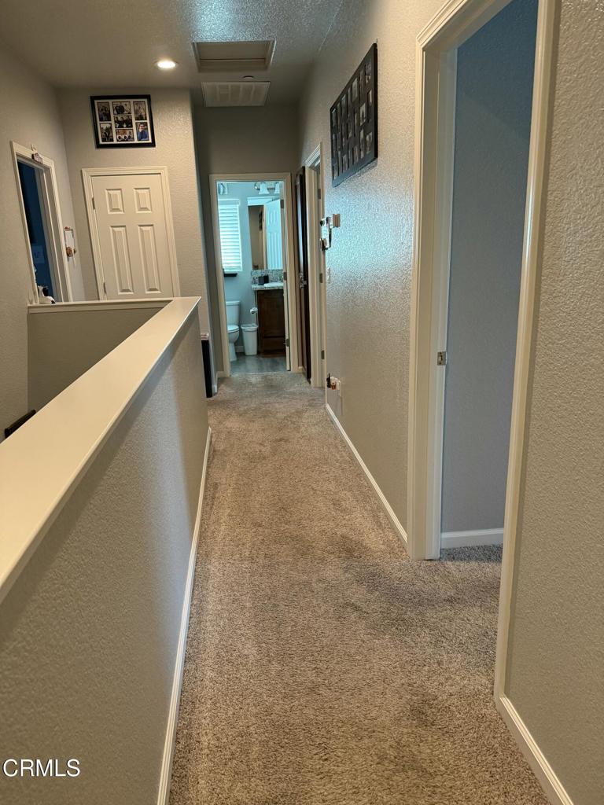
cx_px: 302
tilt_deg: -15.0
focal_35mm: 24
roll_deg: +2.1
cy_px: 402
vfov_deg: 71.6
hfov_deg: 56.8
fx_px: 558
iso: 320
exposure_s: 1/60
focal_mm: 6.76
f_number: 1.78
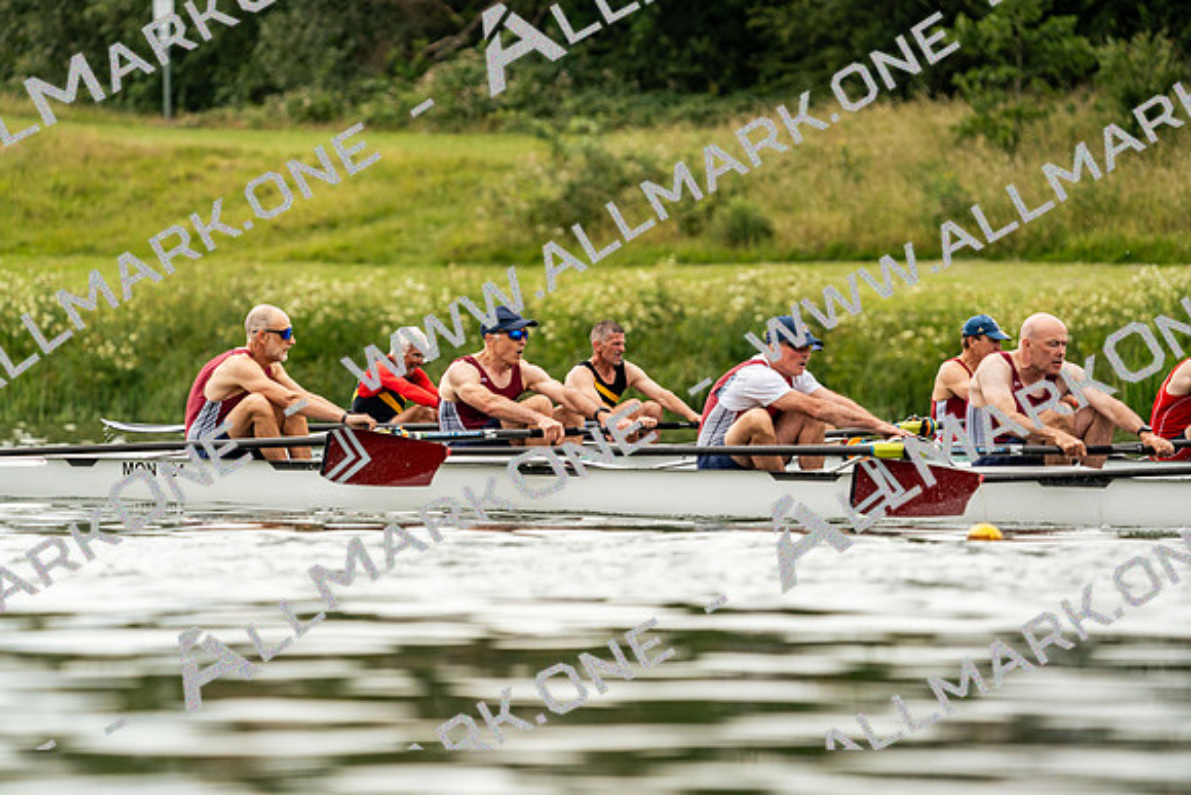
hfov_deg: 5.1
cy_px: 398
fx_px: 13368
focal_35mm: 404
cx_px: 596
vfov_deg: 3.4
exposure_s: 1/2000
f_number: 6.3
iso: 400
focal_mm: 404
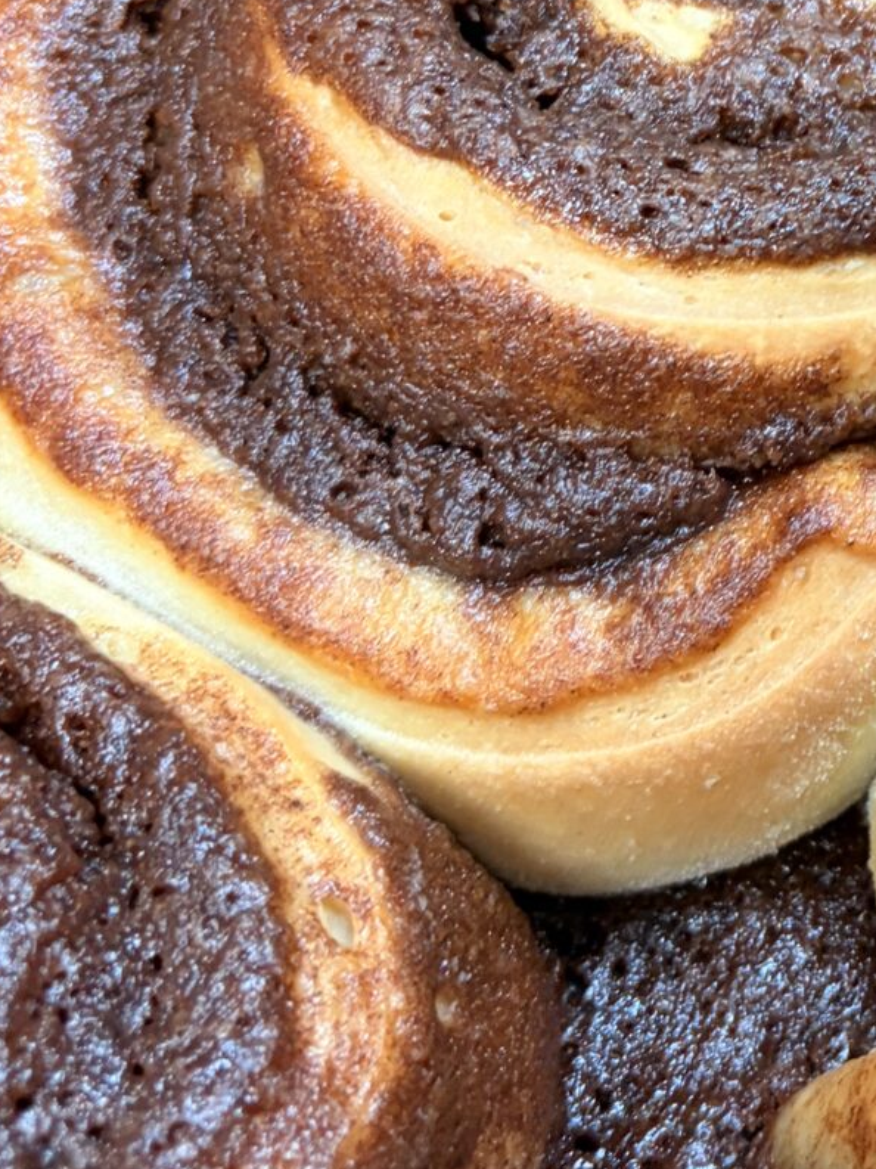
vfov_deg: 22.8
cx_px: 1254
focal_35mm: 84
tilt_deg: -57.3
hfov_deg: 16.3
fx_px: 2834
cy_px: 137
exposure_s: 1/60
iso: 160
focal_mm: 5.96
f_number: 1.6
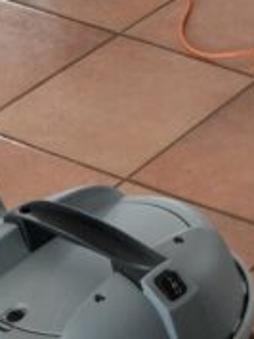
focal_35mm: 133
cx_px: 676
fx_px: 1300
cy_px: 155
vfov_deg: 14.8
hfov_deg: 9.5
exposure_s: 1/100
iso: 640
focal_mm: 5.4
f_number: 1.8
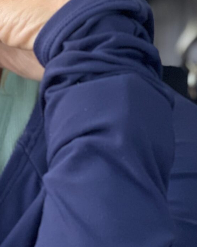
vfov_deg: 10.1
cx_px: -82
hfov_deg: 8.1
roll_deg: +1.8
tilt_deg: -6.6
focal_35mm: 187
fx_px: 1363
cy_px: -59
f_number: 2.4
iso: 100
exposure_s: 1/60
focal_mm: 6
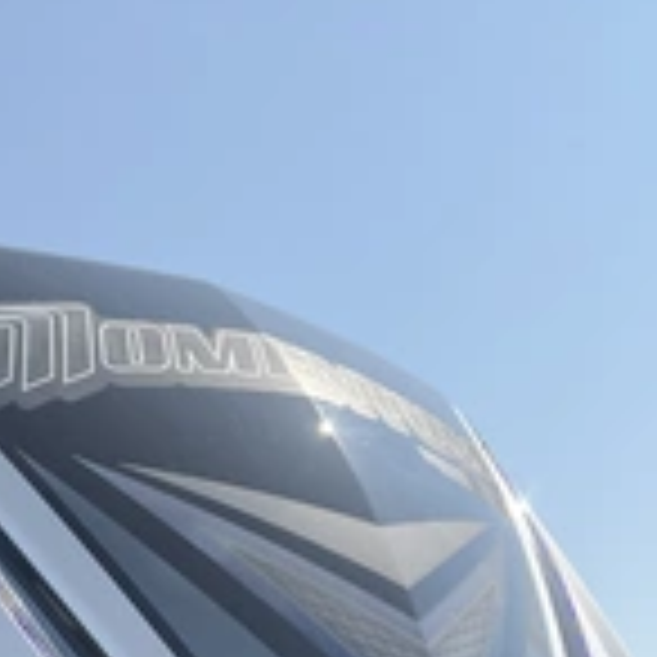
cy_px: 626
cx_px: 63
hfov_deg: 24.0
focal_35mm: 70
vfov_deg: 23.8
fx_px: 1503
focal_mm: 3
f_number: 1.8
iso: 25
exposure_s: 1/2427
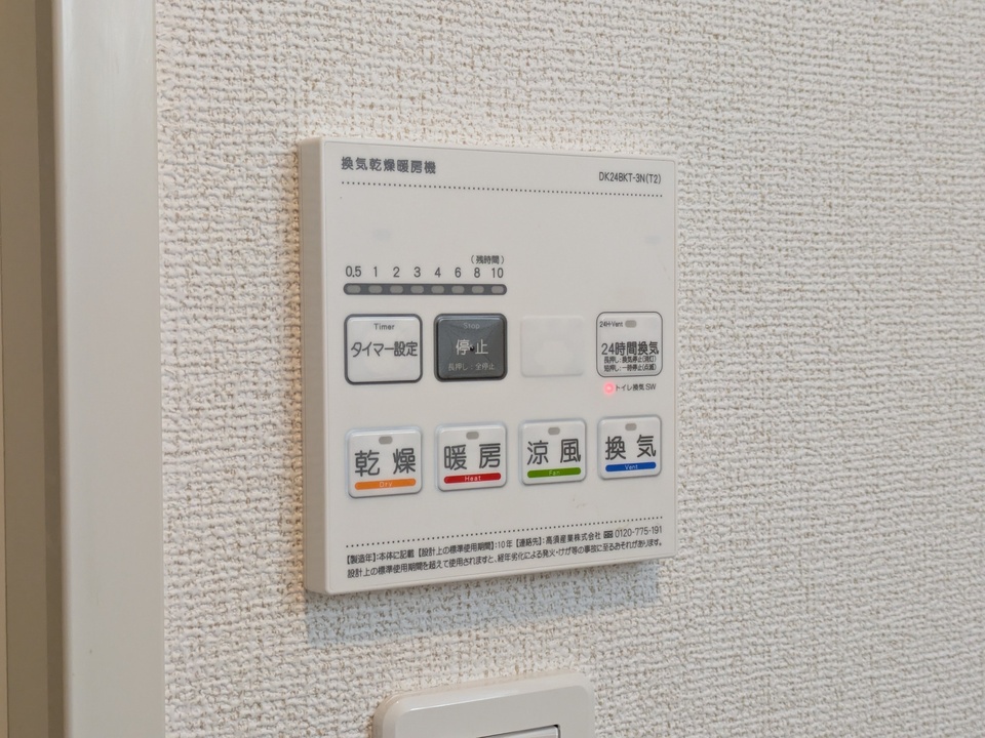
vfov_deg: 28.6
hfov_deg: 37.5
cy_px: 369
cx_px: 492
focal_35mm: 51
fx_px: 1451
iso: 300
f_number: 1.89
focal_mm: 5.43
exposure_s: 1/100
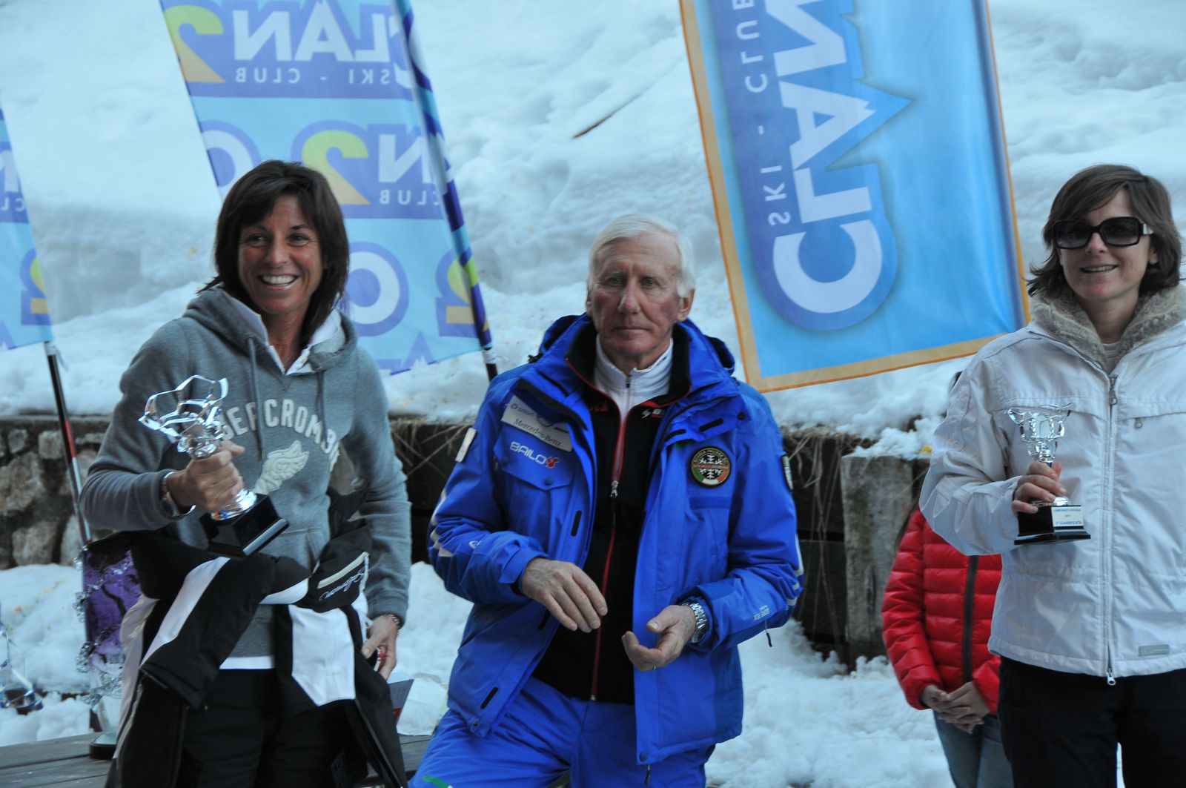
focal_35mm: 123
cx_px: 593
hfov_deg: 16.7
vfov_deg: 11.1
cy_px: 394
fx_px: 4048
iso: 400
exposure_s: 1/60
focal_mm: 82
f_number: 6.3
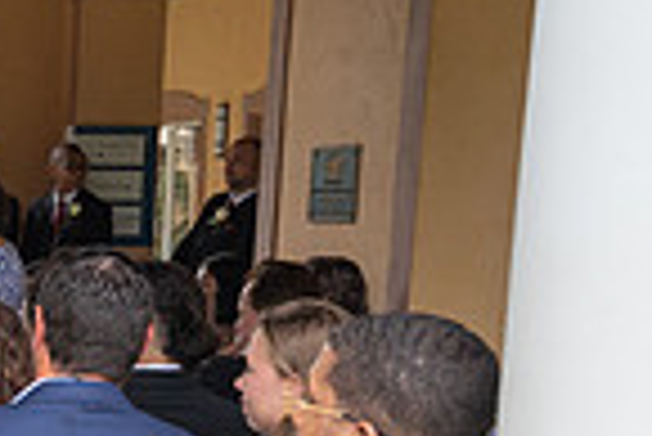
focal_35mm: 96
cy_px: 492
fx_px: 1740
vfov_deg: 13.9
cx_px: -346
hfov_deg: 18.6
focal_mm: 24
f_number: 2.8
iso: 1250
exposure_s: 1/640
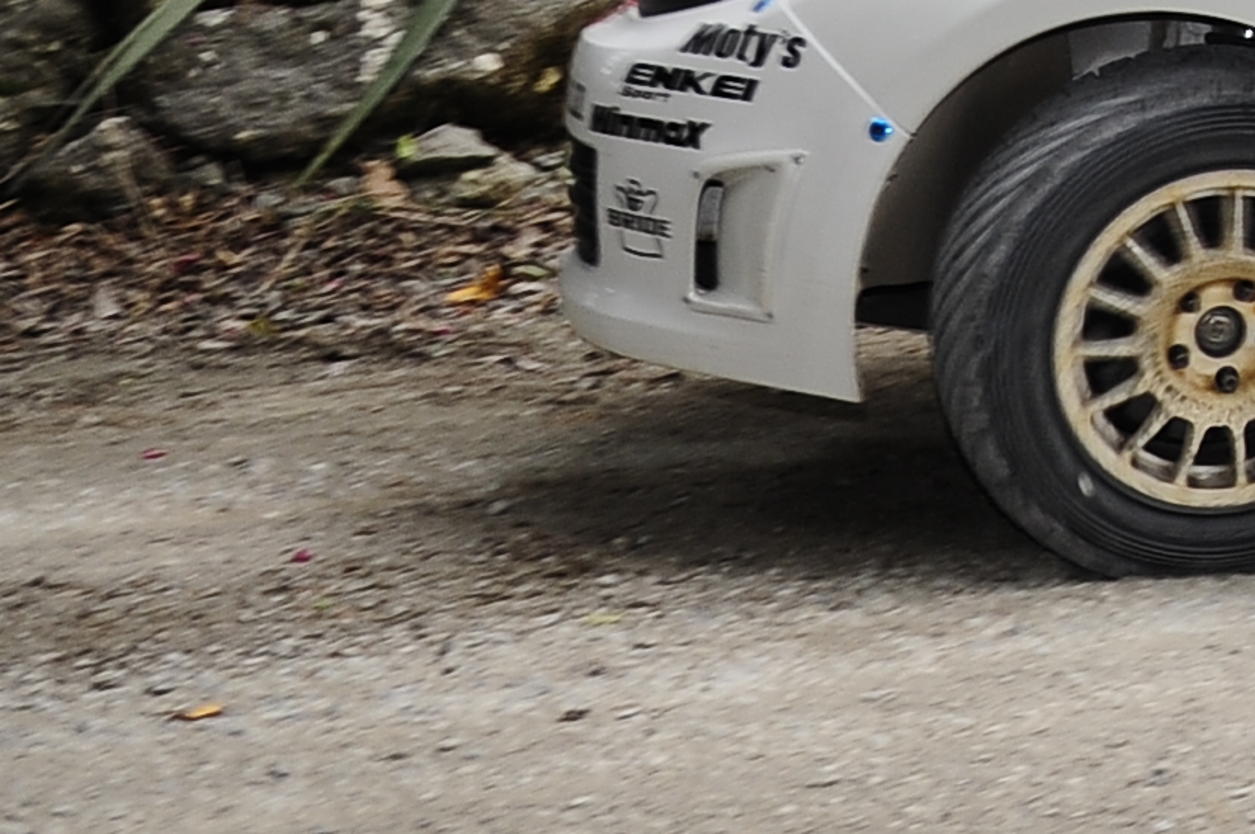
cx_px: 2100
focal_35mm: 174
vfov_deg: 7.6
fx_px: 6060
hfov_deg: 11.2
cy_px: -722
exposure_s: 1/200
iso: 400
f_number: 2.8
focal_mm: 34
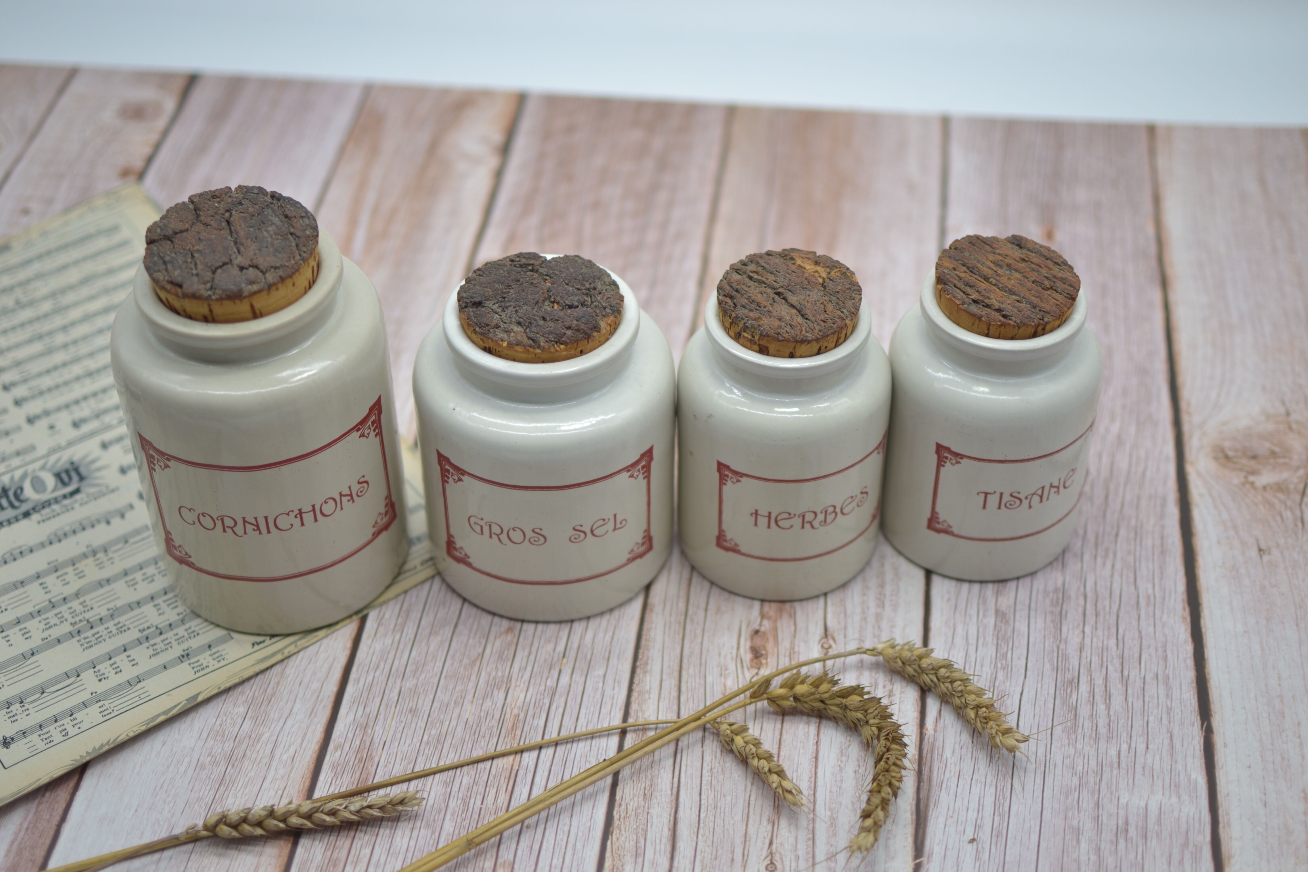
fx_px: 1907
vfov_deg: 25.8
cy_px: 436
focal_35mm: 52
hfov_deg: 37.9
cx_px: 654
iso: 100
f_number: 1.8
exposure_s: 1/500
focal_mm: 35
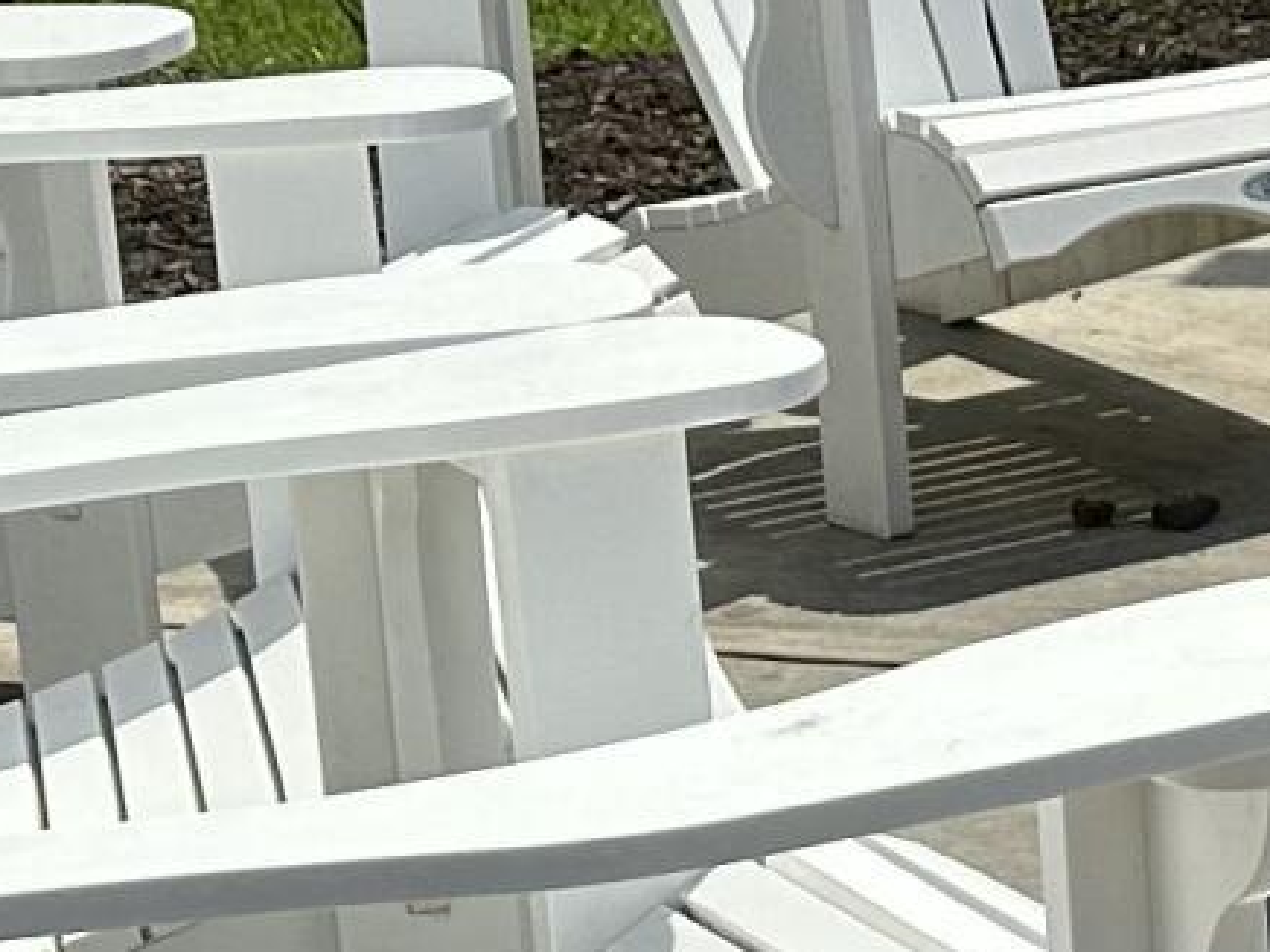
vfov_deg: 9.0
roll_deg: -0.7
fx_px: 6054
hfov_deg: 10.8
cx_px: 2630
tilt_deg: -14.2
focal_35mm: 165
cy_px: 568
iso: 80
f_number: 1.78
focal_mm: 6.86
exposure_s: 1/8197
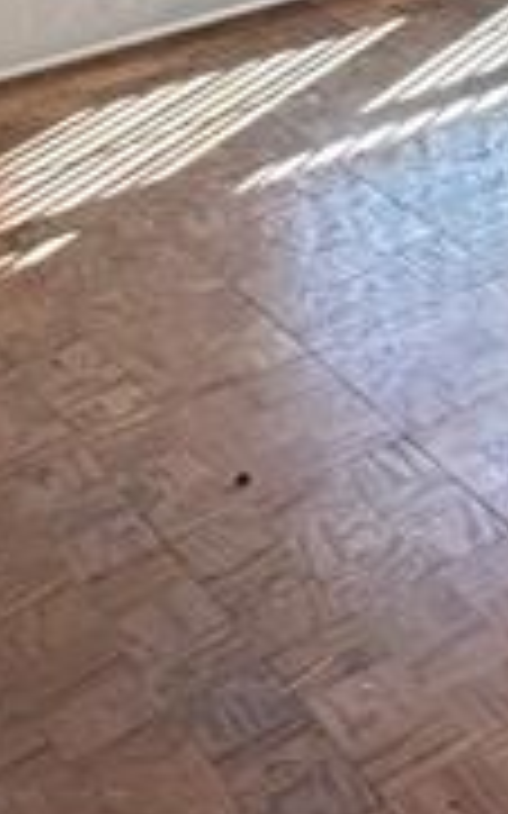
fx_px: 1862
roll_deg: +0.5
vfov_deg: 21.9
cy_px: -283
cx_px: 1196
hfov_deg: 12.4
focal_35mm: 84
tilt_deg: -12.4
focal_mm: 2.22
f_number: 2.2
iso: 320
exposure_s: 1/120
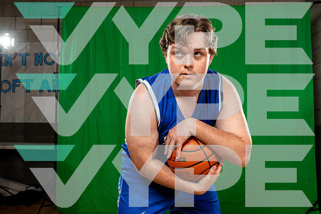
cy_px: 105
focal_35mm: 34
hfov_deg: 55.8
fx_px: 303
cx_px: 165
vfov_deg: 38.9
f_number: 8
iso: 250
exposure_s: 1/250
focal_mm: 32
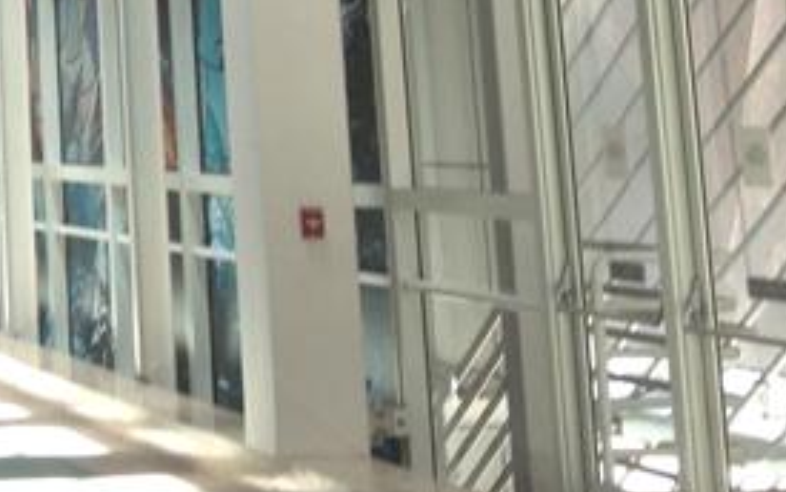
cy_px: -492
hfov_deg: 15.0
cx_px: -262
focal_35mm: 132
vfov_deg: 9.3
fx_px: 2828
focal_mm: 4.28
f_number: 2.4
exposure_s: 1/30
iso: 50
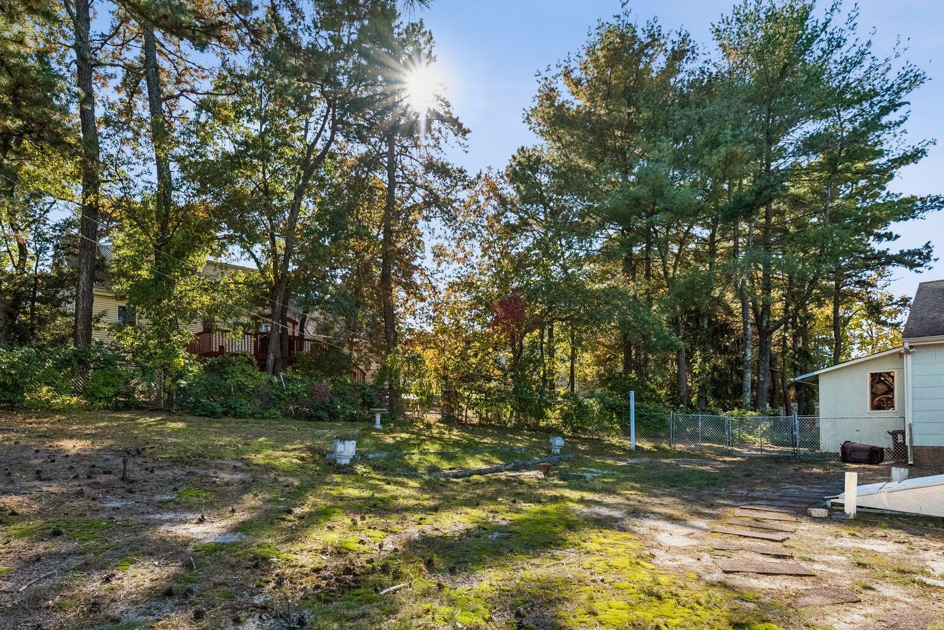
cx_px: 456
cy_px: 393
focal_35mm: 20
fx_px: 524
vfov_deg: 61.1
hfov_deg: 83.9
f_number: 7.1
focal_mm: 15
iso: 2000
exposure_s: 1/1600
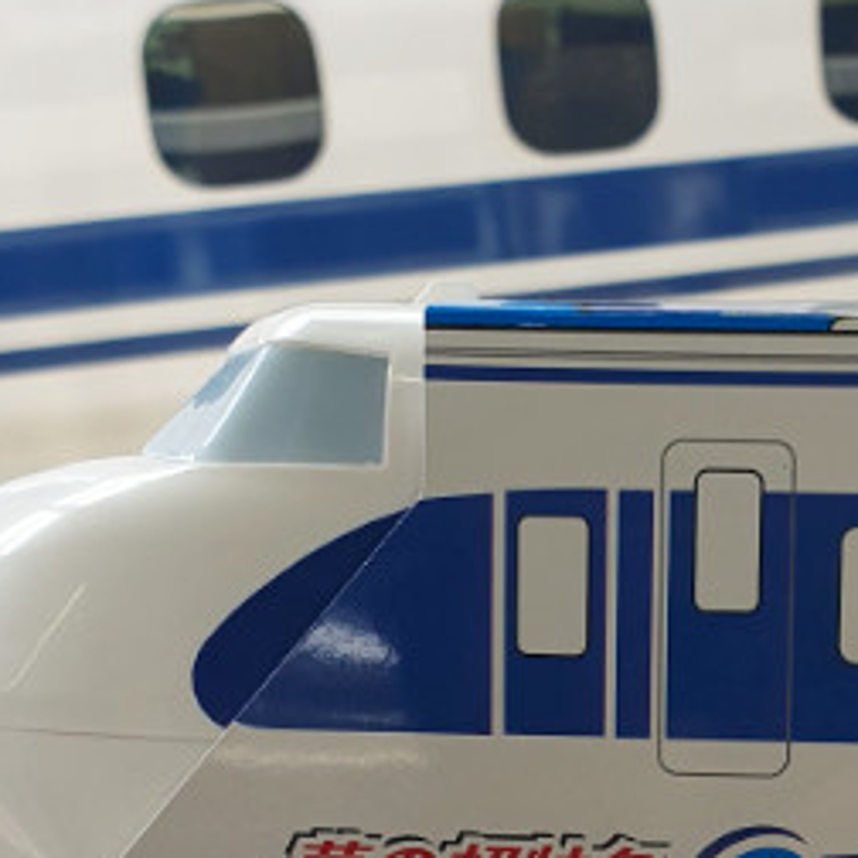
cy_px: 773
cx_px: 759
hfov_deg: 23.1
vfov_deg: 23.1
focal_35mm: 73
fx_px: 2047
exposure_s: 1/259
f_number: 2.4
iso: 50
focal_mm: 4.3
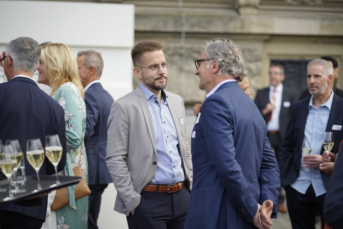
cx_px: 172
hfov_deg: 23.9
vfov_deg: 16.1
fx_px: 810
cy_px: 114
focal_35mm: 85
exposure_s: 1/500
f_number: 2
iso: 200
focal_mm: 85
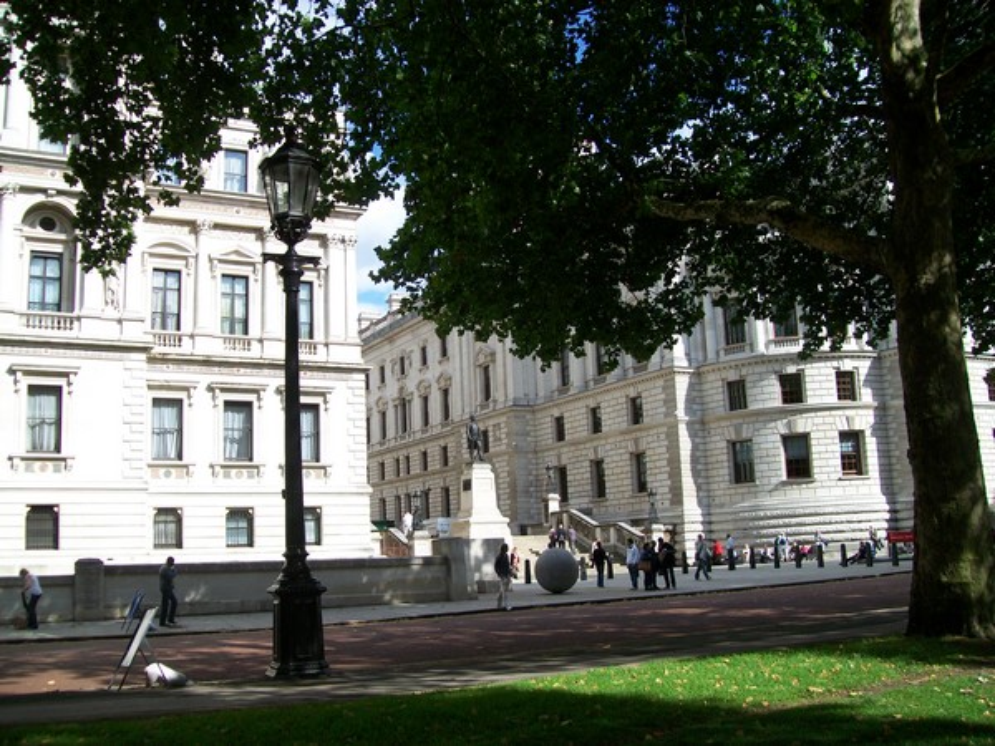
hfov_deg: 54.0
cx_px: 498
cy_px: 373
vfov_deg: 41.8
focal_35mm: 34
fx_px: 977
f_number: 2.7
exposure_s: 1/800
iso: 64
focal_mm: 6.1
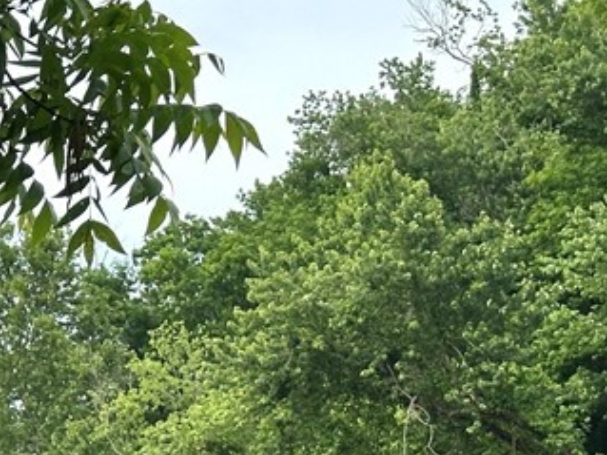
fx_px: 2699
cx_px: -333
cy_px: 602
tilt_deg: +0.8
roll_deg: +0.8
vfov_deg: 9.5
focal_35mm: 154
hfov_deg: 12.2
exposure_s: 1/2028
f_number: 1.78
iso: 64
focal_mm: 6.86
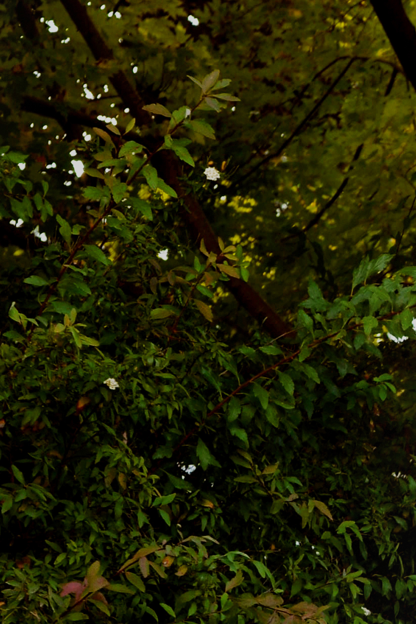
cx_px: 794
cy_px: 906
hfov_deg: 8.4
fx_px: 2719
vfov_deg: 12.5
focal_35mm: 157
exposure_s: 1/125
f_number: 5.6
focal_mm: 38
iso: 200
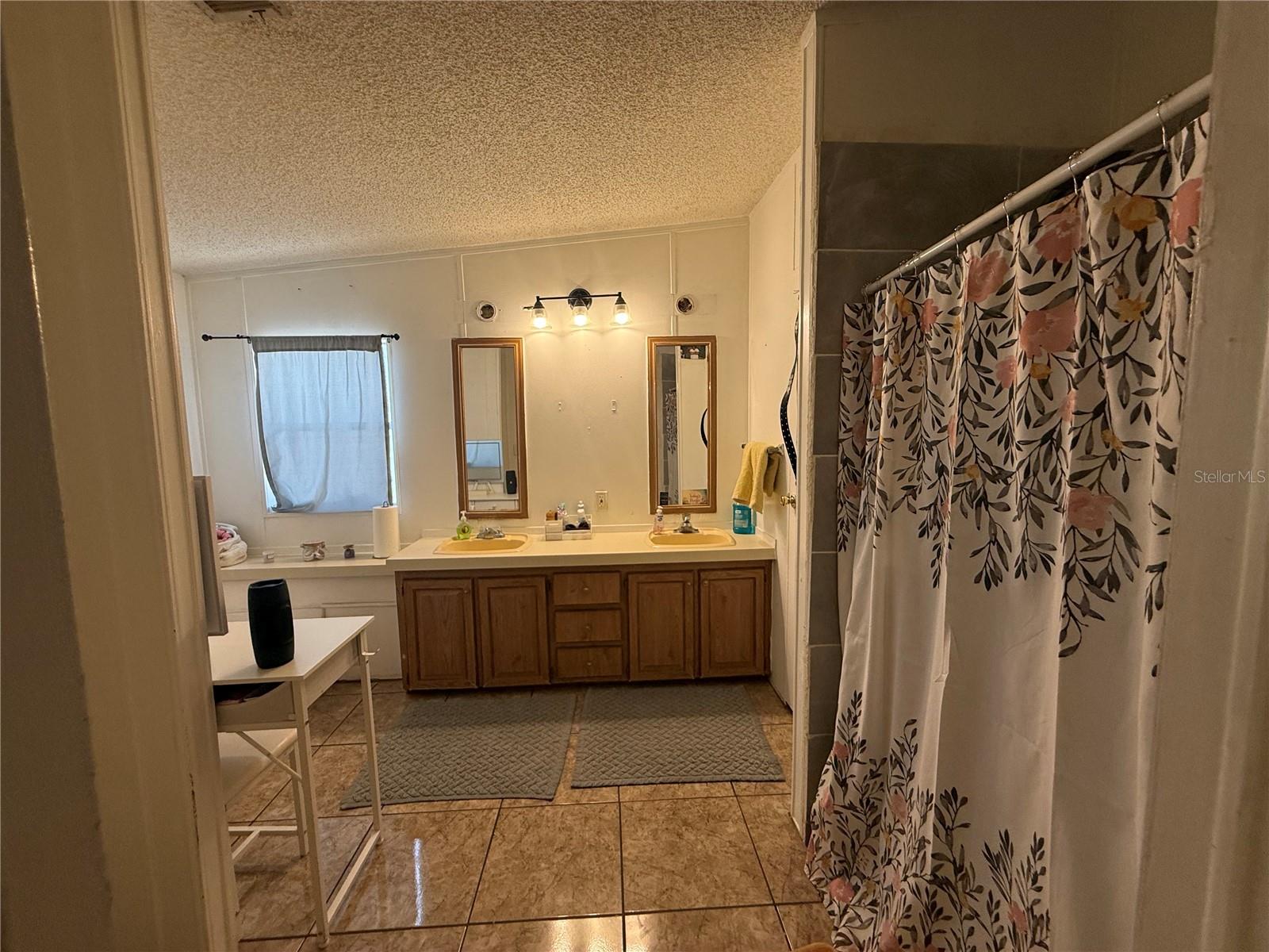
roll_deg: +0.7
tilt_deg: -5.5
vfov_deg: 85.7
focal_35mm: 14
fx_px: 513
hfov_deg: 102.1
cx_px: 634
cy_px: 476
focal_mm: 2.22
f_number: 2.2
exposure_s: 1/120
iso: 160
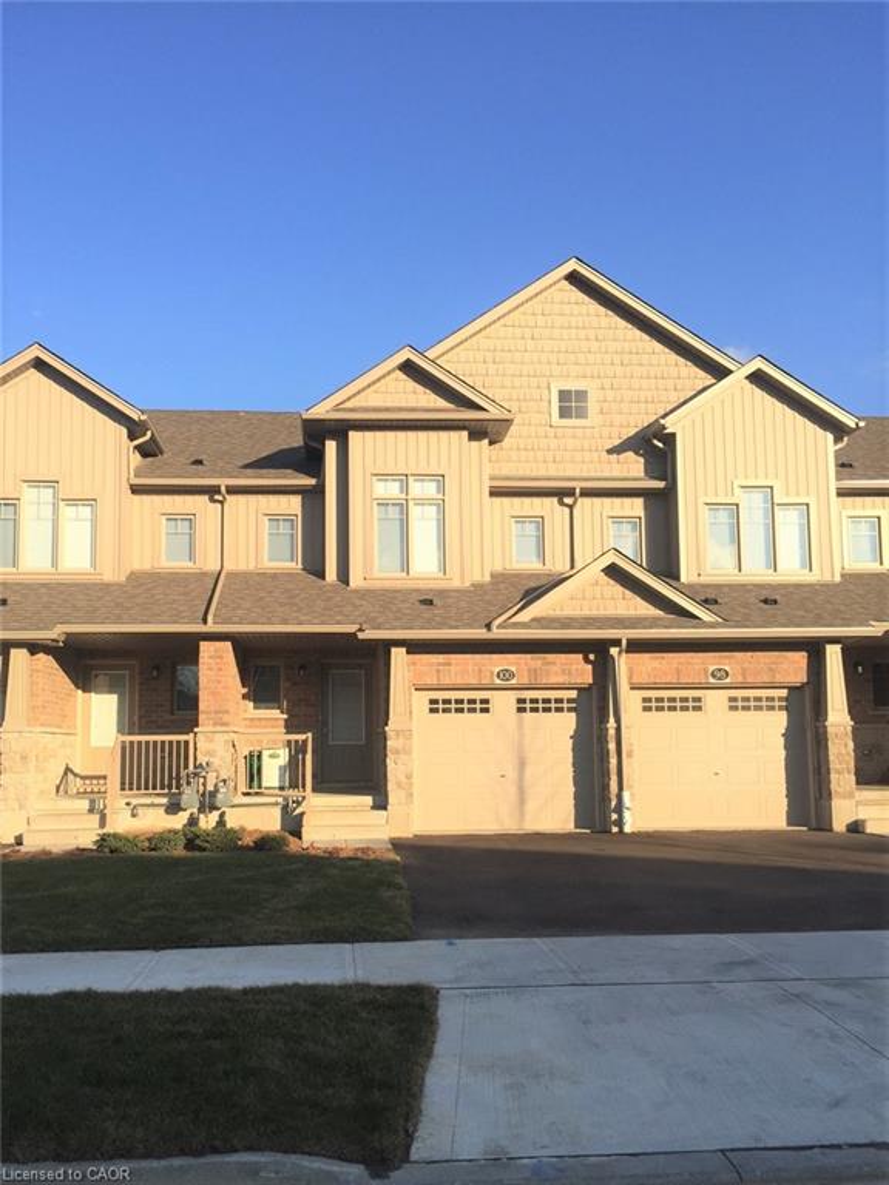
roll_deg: +1.6
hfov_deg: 48.2
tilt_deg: +6.9
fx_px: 993
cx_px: 444
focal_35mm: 29
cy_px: 592
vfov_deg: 61.7
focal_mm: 4.15
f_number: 2.2
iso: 32
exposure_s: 1/1582
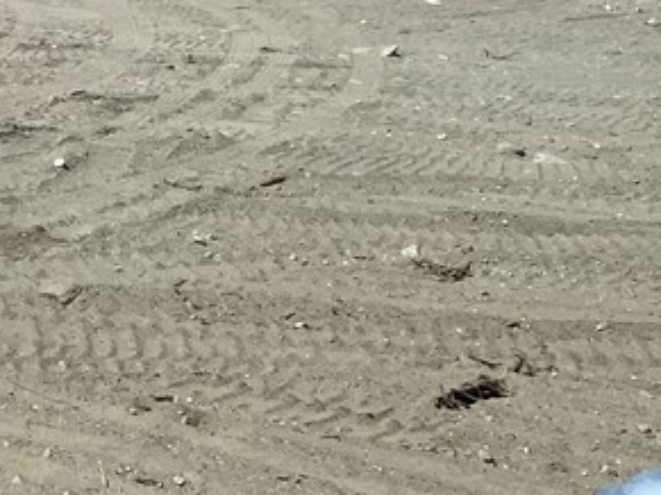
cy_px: -218
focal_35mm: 102
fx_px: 1947
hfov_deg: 17.9
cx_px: -216
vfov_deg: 13.7
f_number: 1.8
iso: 20
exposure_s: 1/2959
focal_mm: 3
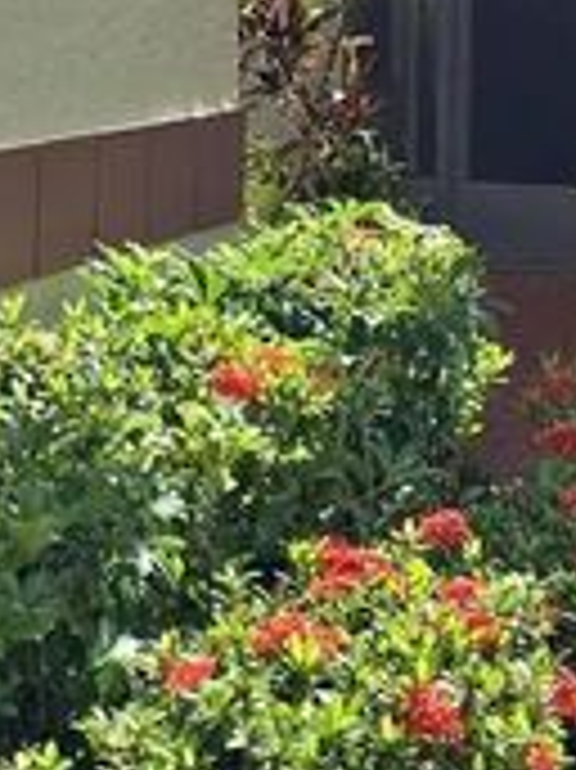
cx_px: 810
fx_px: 2555
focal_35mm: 115
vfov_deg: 16.9
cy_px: 106
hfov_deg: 12.4
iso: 50
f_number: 1.8
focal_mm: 5.54
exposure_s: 1/1121
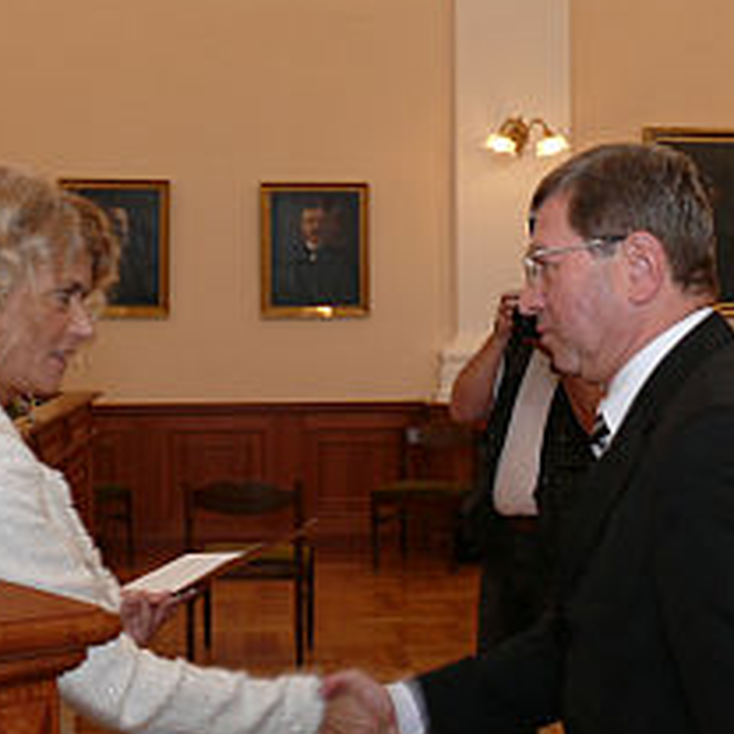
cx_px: 491
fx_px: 1607
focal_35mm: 67
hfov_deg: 25.6
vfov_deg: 25.7
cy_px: 353
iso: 100
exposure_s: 1/30
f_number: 4
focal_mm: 7.4
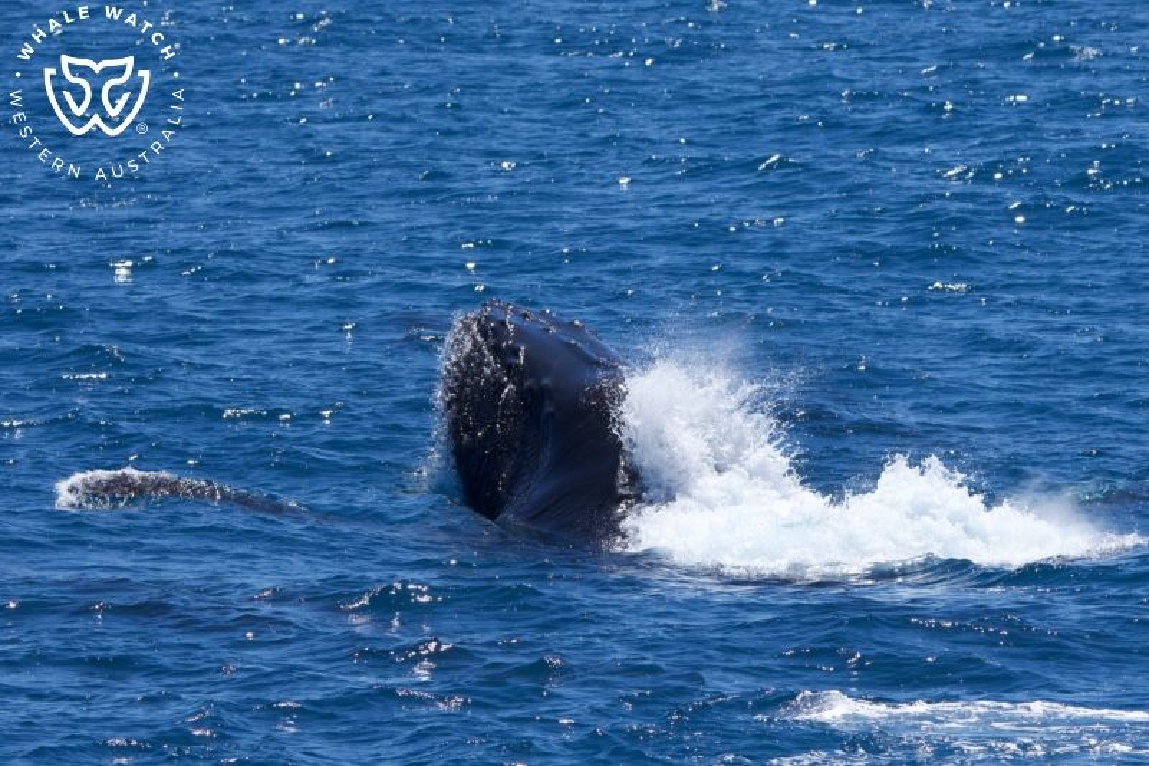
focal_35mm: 312
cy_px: 383
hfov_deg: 6.6
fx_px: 9955
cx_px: 574
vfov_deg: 4.4
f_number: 8
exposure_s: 1/3200
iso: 800
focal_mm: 312
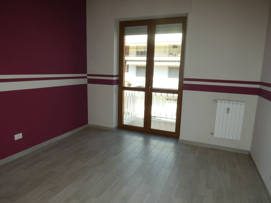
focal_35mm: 23
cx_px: 136
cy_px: 102
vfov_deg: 58.9
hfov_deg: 73.9
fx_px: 180
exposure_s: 1/160
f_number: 3
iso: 80
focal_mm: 4.1
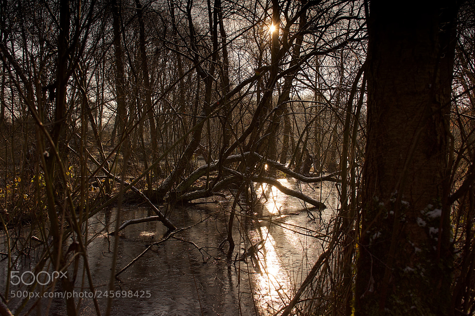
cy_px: 156
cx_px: 236
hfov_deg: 51.9
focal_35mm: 37
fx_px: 488
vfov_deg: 35.9
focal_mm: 24
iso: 100
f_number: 6.3
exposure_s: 1/1000
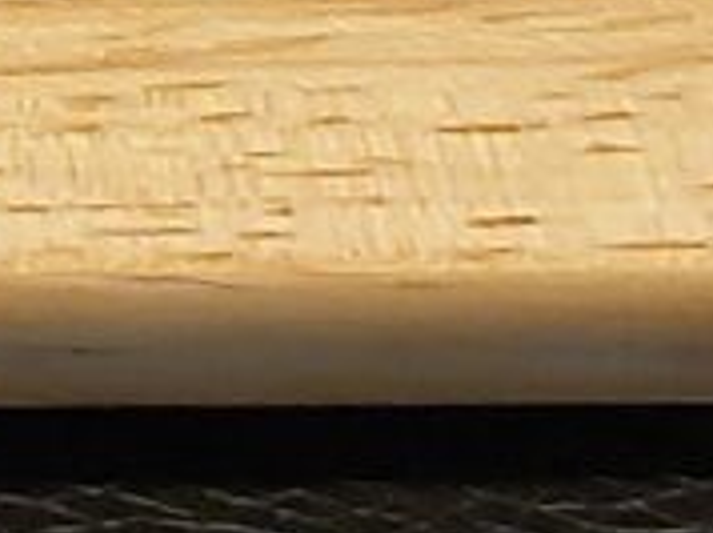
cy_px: -637
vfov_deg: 9.4
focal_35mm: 144
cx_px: -825
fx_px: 2962
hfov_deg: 11.9
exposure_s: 1/50
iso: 304
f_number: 1.8
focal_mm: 5.23
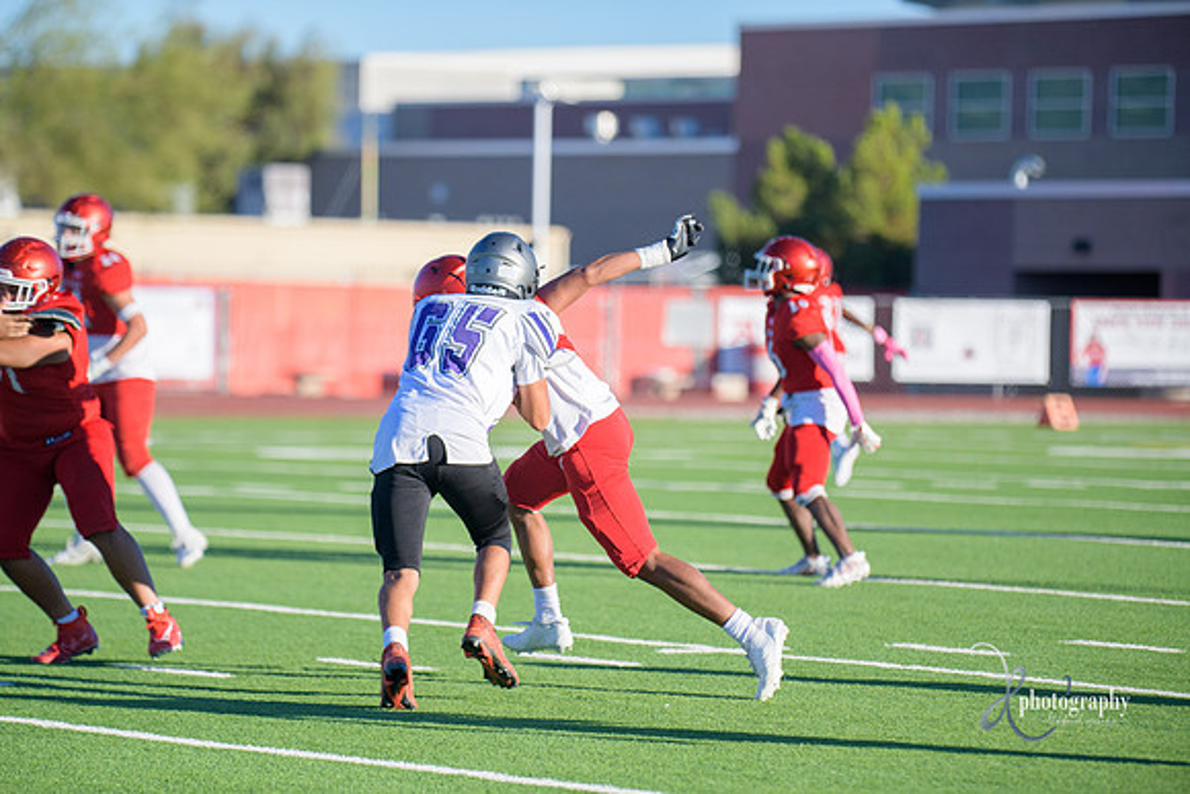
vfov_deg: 6.5
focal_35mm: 210
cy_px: 397
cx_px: 595
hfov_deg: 9.8
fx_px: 6943
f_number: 2.8
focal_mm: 210
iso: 400
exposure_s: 1/6400
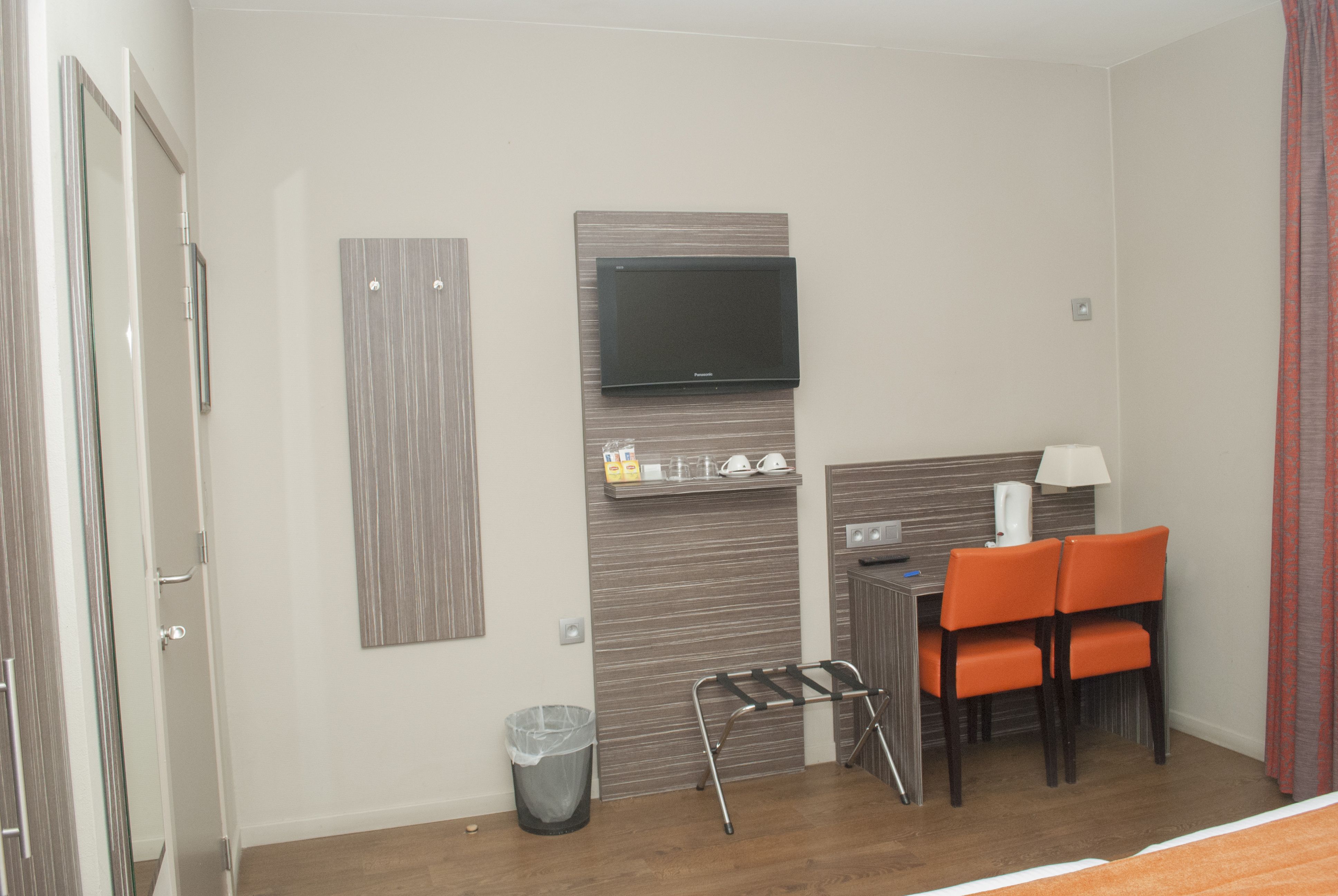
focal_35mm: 30
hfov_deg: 61.9
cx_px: 669
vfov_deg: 43.7
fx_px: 1116
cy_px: 448
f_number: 9
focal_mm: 20
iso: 800
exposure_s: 1/25
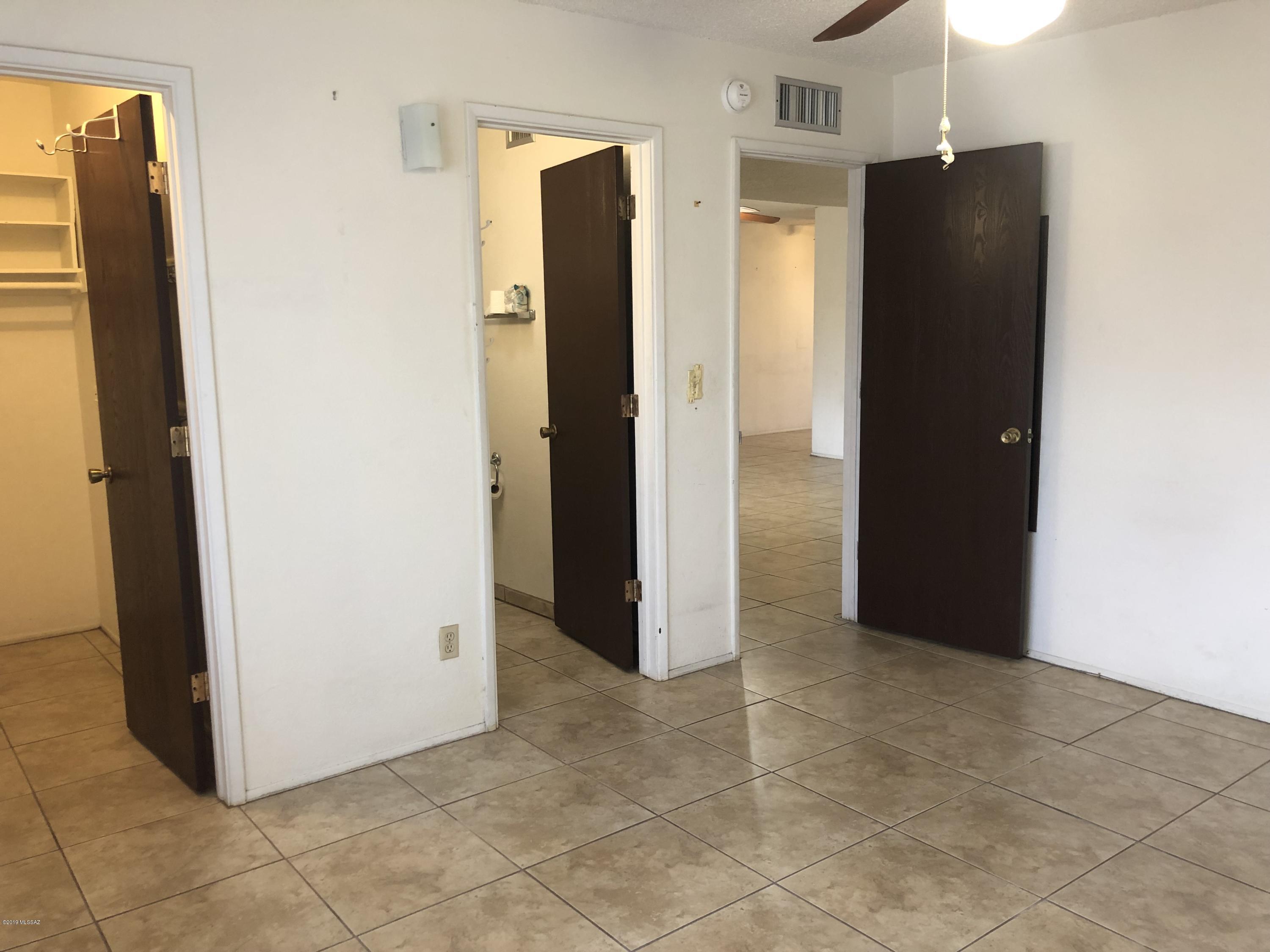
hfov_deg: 63.4
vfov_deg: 49.7
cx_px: 635
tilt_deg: -8.7
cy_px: 476
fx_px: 1027
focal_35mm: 28
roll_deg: +1.4
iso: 40
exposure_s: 1/15
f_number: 1.8
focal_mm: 4
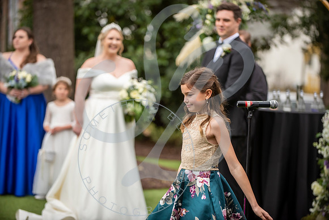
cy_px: 110
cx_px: 164
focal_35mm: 130
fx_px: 1188
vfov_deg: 10.6
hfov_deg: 15.8
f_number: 2.8
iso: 640
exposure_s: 1/640
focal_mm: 130
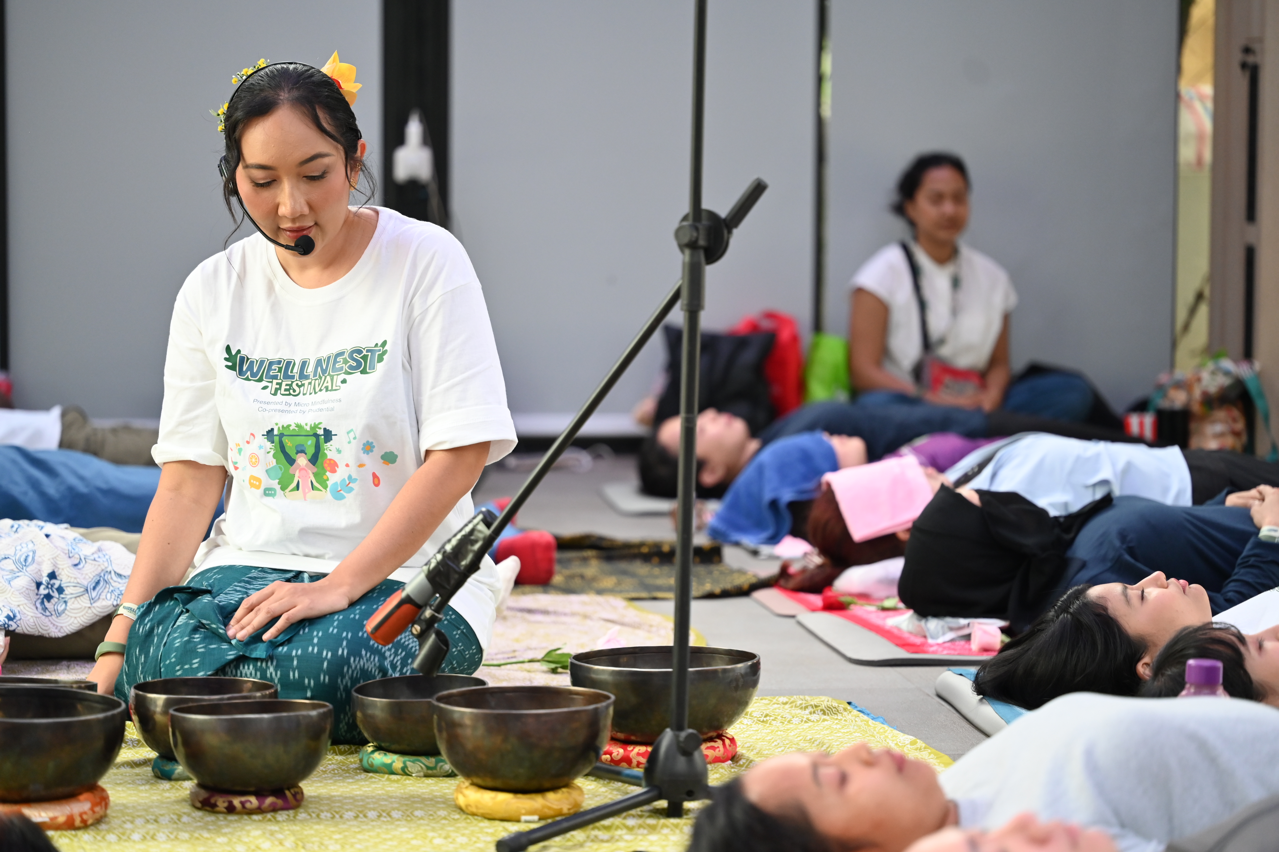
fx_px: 3729
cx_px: 640
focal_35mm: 105
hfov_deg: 19.5
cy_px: 426
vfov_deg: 13.0
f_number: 2.8
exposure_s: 1/160
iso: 1600
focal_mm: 105
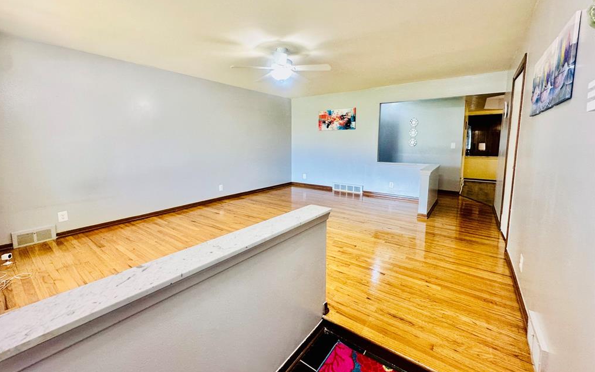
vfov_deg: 74.6
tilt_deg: -6.5
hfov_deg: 101.5
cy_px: 167
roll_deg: +0.1
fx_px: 243
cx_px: 295
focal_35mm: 15
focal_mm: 2.22
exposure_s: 1/120
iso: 160
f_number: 2.2
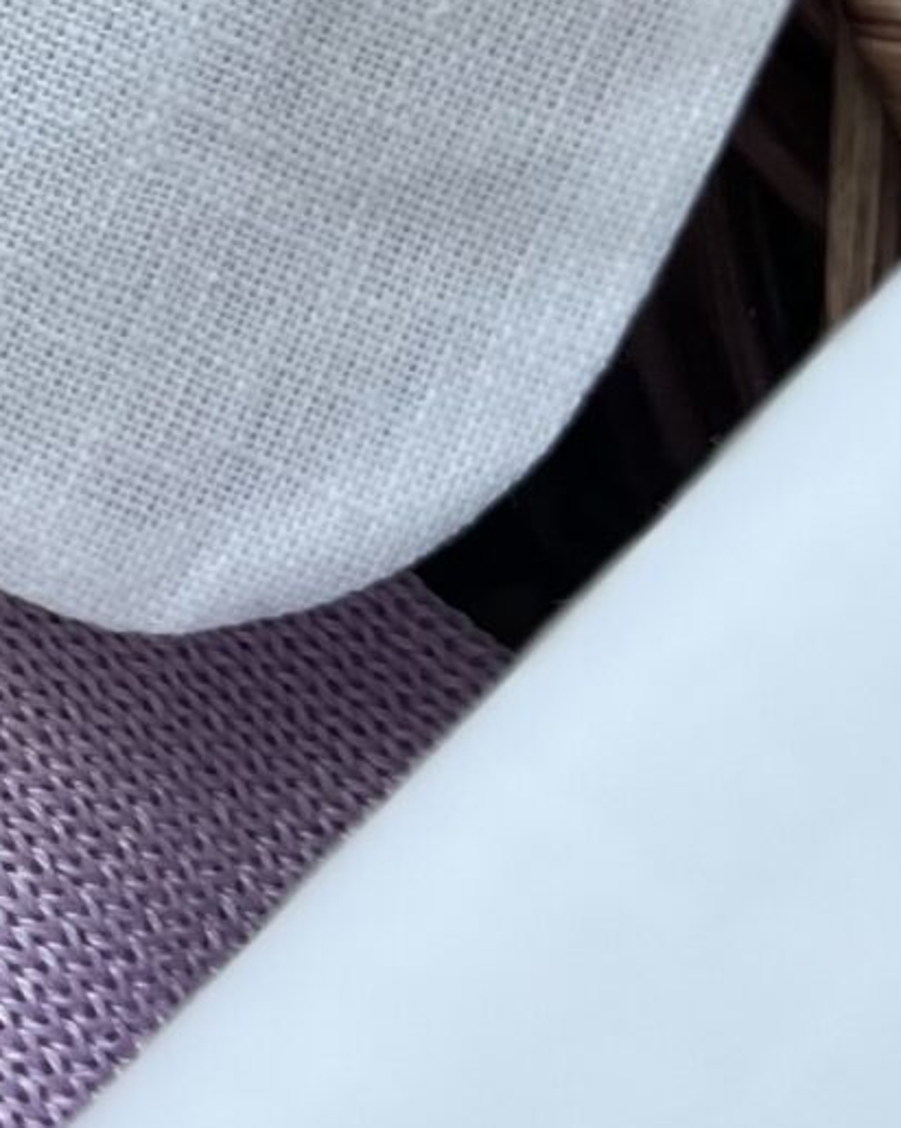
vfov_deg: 14.6
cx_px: -1183
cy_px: -363
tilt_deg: -74.0
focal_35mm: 126
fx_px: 4205
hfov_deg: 10.7
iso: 50
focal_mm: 5.7
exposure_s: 1/621
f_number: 1.5
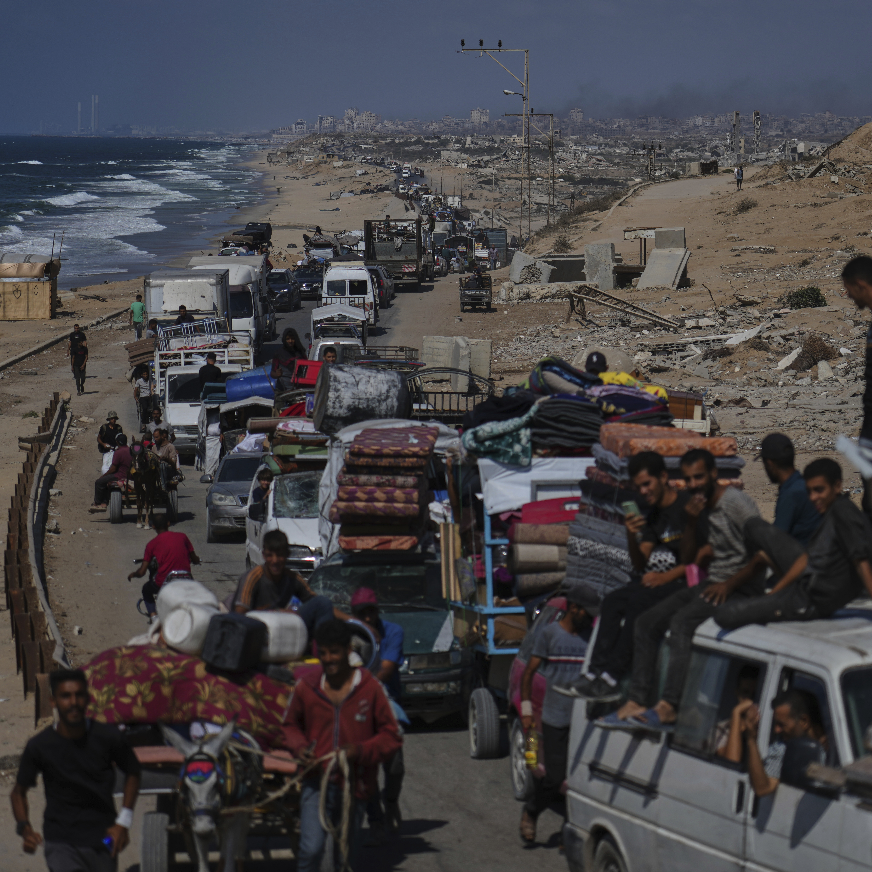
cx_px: 547
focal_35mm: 134
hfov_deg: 13.0
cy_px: 436
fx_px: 3819
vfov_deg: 13.0
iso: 50
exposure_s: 1/2500
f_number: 4
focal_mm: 105
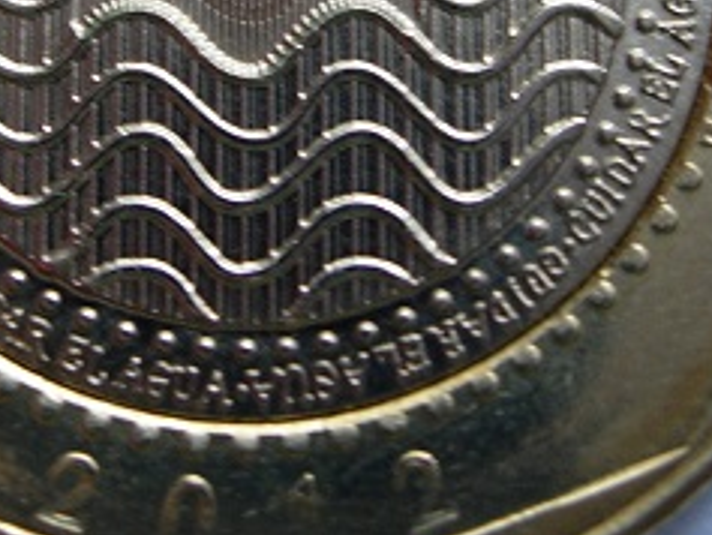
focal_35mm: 104
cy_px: -21
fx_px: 2140
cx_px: 228
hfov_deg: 18.8
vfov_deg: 14.0
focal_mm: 7.8
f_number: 2.8
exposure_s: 1/34.8
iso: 64
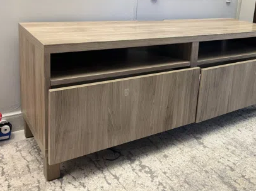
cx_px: 193
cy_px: 43
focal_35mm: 41
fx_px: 303
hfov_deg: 44.2
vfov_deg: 34.2
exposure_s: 1/63
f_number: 1.6
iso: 125
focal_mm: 5.1
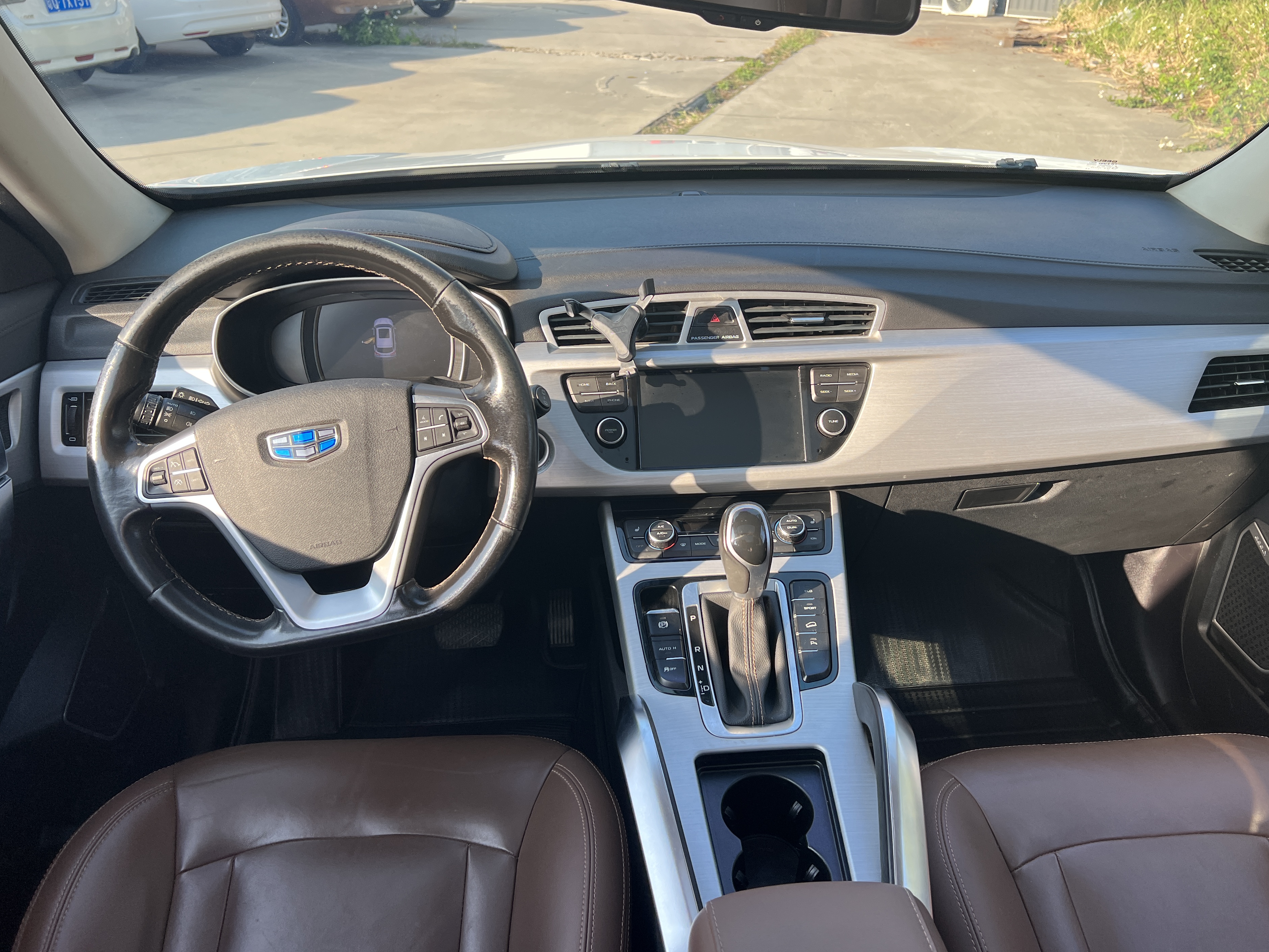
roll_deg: +0.1
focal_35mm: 28
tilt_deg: -27.5
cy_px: 453
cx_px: 682
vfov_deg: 49.7
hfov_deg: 63.4
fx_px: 1026
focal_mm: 5.7
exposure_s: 1/347
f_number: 1.5
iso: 50
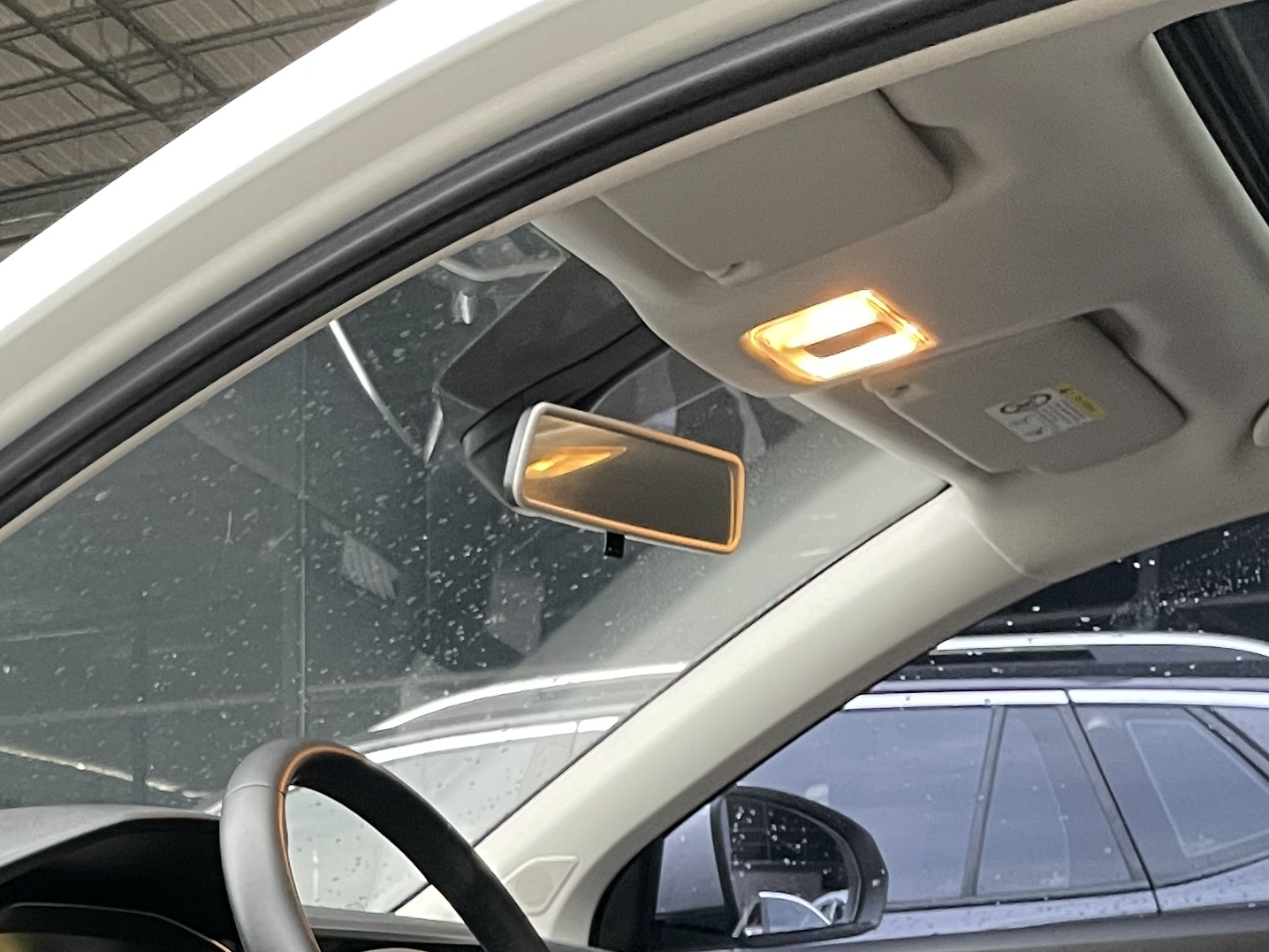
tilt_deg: -4.6
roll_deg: +0.6
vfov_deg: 18.8
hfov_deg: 25.1
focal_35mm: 73
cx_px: -66
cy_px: 1222
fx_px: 2676
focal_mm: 4.2
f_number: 1.6
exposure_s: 1/60
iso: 320
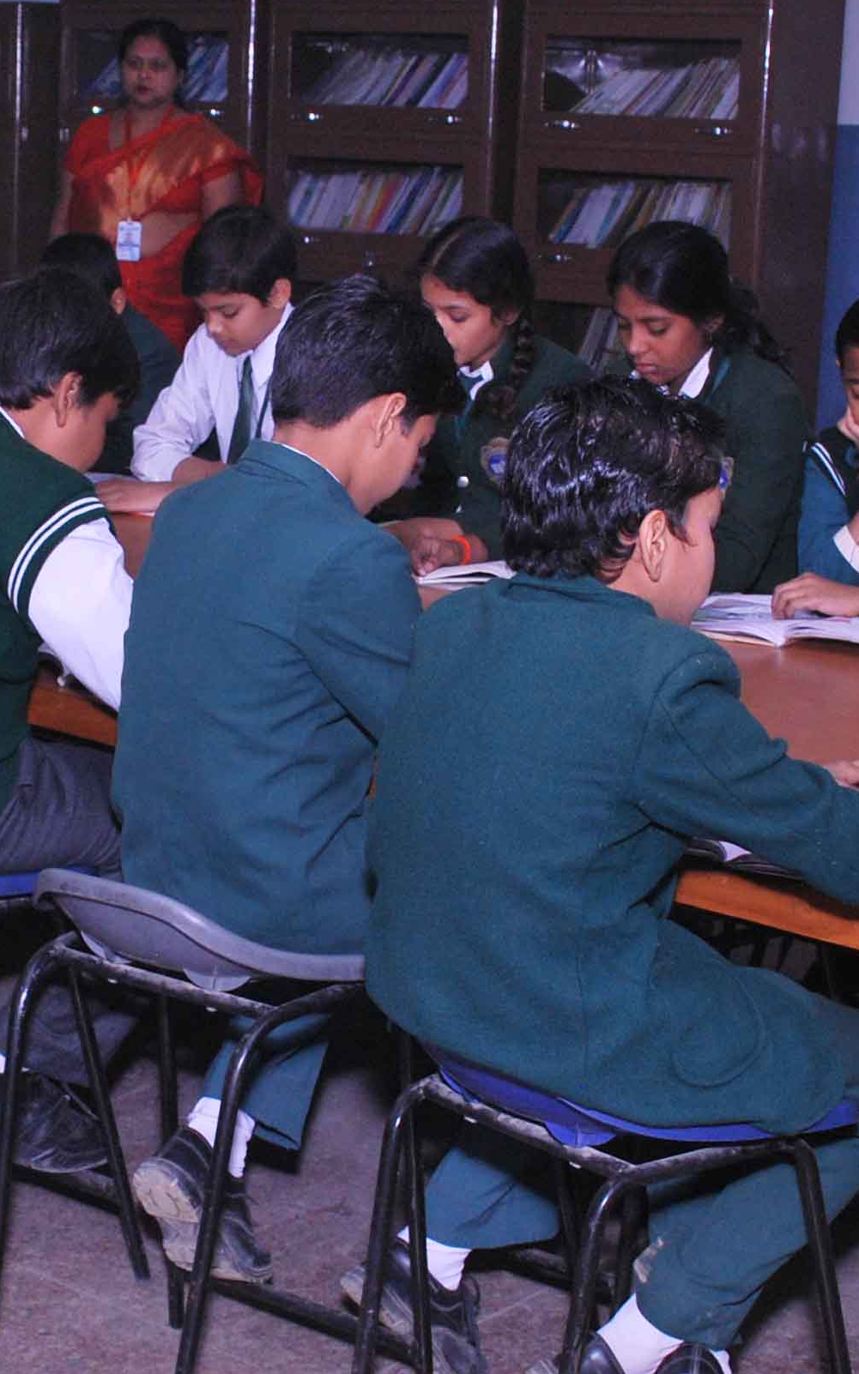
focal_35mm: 74
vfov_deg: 27.8
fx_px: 2772
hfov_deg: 17.5
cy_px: 594
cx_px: 191
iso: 400
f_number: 6.3
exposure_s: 1/100
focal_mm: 20
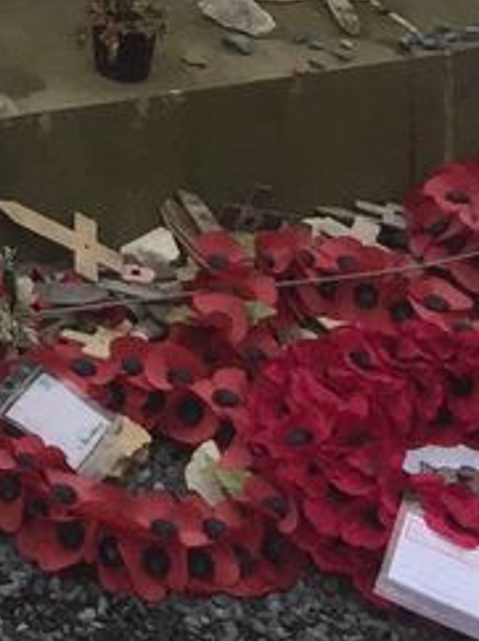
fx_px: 2957
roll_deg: +1.1
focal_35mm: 160
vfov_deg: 10.2
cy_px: -1061
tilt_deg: +0.5
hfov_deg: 8.5
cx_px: -646
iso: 32
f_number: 2.2
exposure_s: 1/1163
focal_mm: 4.15
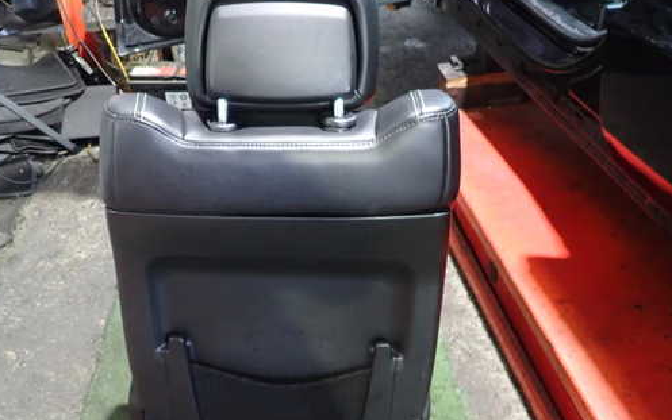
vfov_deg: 39.4
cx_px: 280
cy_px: 231
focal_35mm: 32
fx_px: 586
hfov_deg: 59.3
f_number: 2
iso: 800
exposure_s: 1/15
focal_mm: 4.5
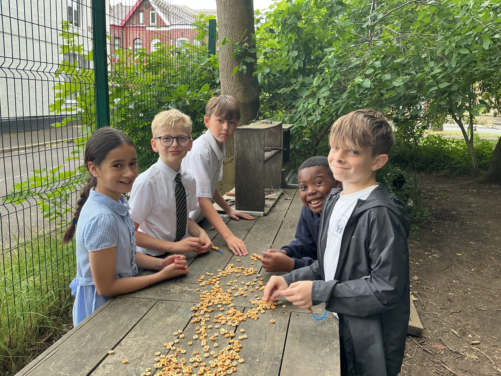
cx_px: 250
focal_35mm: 29
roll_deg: -2.5
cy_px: 188
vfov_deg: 48.2
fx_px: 420
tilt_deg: -12.5
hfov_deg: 61.7
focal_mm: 3
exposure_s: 1/100
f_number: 1.8
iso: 20
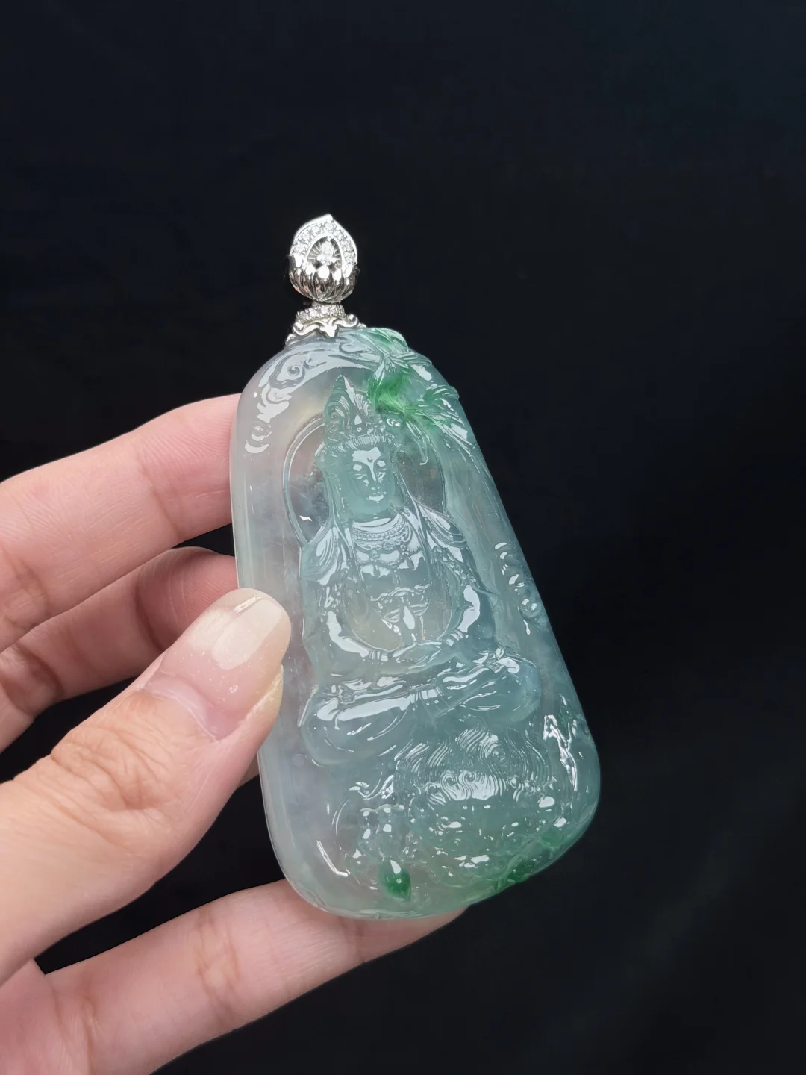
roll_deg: -3.7
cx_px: 403
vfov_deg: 39.7
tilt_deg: -31.0
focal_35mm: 48
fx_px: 1490
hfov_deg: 30.3
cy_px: 538
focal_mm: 6.76
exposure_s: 1/320
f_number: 1.78
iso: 64
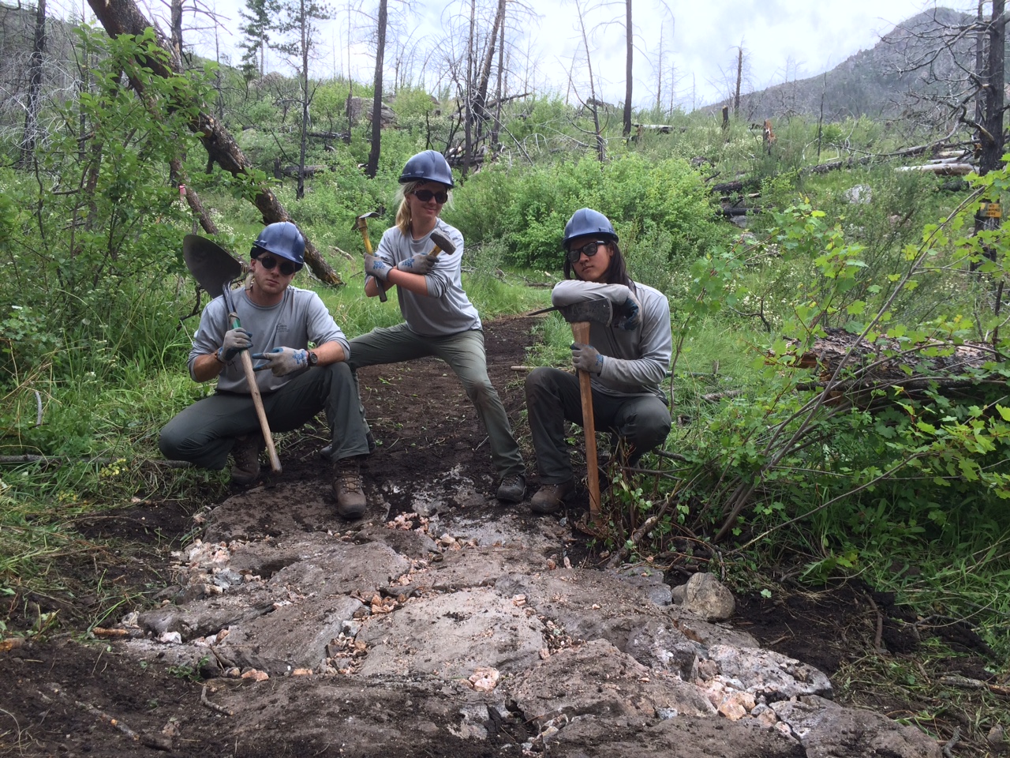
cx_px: 505
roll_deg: +1.3
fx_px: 846
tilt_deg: -1.9
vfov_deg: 48.2
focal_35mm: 29
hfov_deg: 61.7
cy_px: 379
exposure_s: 1/402
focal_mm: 4.15
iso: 32
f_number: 2.2
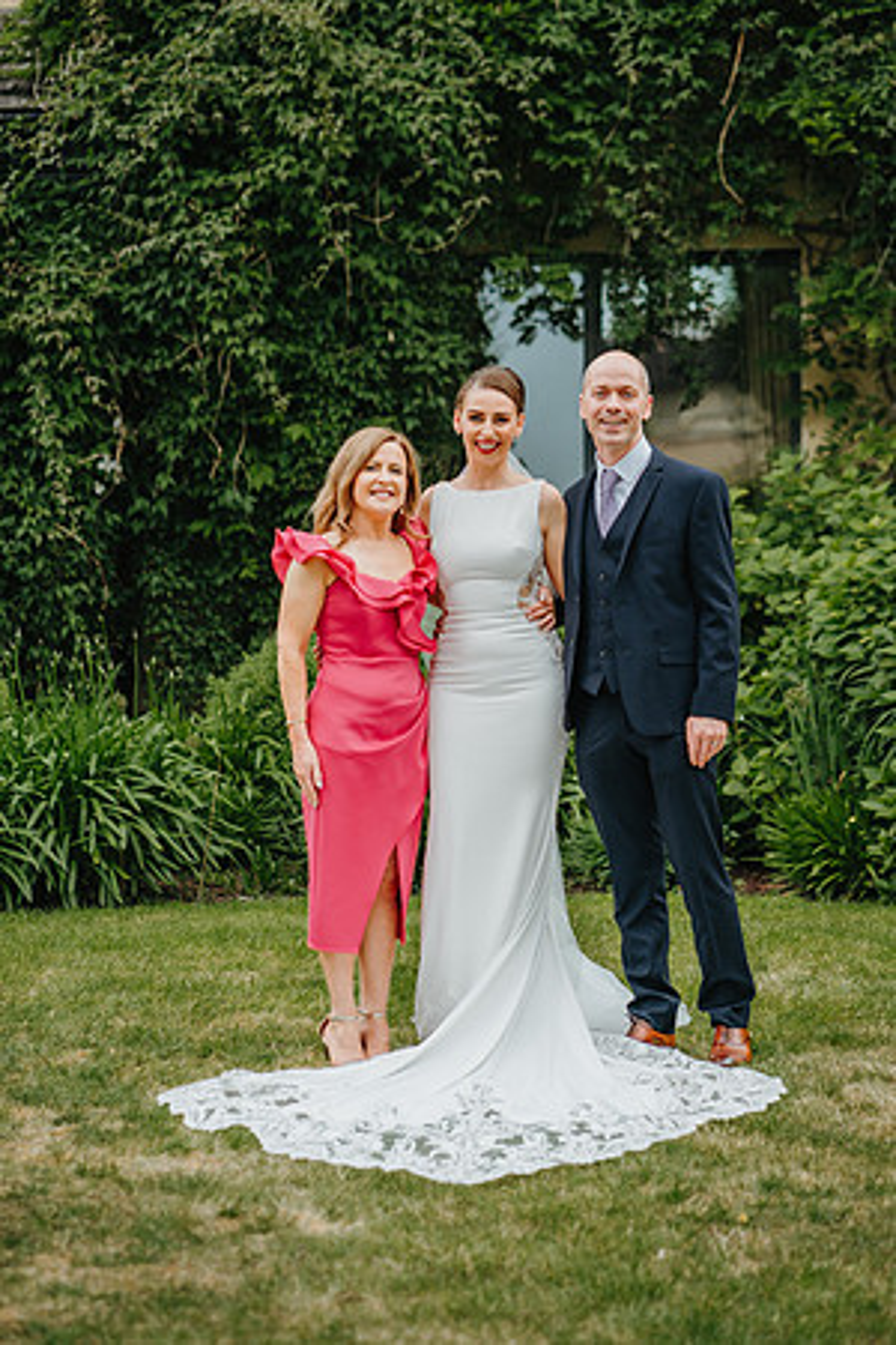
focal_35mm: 85
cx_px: 448
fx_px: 3173
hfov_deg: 16.1
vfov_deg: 23.9
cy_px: 672
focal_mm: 85
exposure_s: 1/640
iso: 200
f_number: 2.8
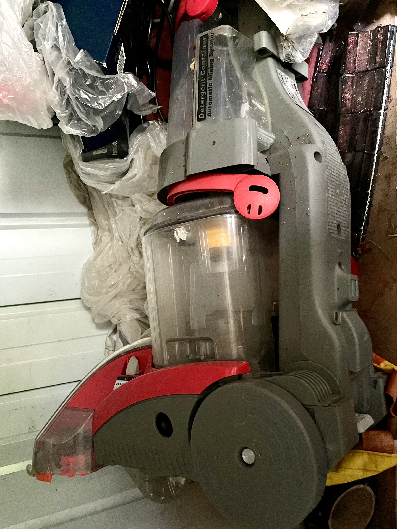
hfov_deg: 53.1
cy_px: 264
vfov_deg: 67.3
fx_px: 398
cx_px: 198
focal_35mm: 26
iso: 1000
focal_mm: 4.2
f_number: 1.6
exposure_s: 1/30
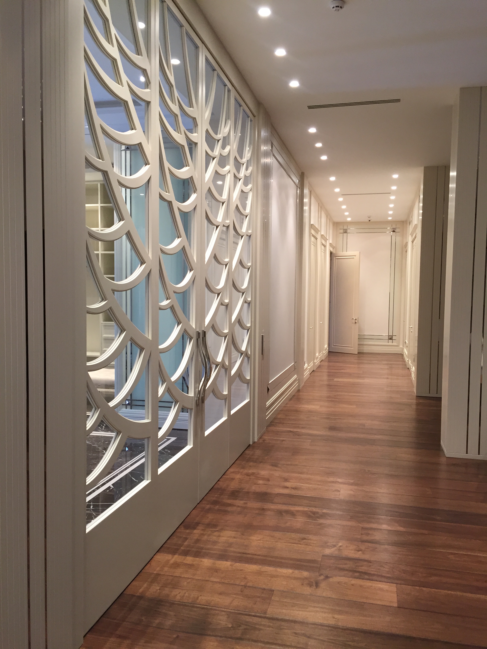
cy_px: 324
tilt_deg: -3.3
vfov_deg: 61.7
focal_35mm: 29
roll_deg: -0.7
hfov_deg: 48.2
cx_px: 244
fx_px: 544
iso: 100
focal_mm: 4.15
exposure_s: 1/33
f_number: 2.2
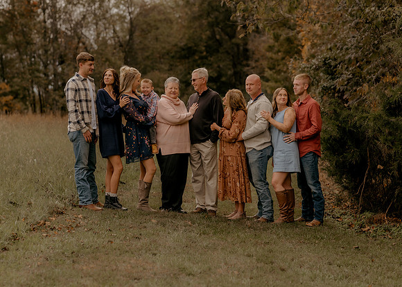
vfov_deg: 15.5
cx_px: 197
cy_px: 148
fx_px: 1053
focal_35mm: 92
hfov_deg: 21.6
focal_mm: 85
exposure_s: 1/800
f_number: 2.8
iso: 125
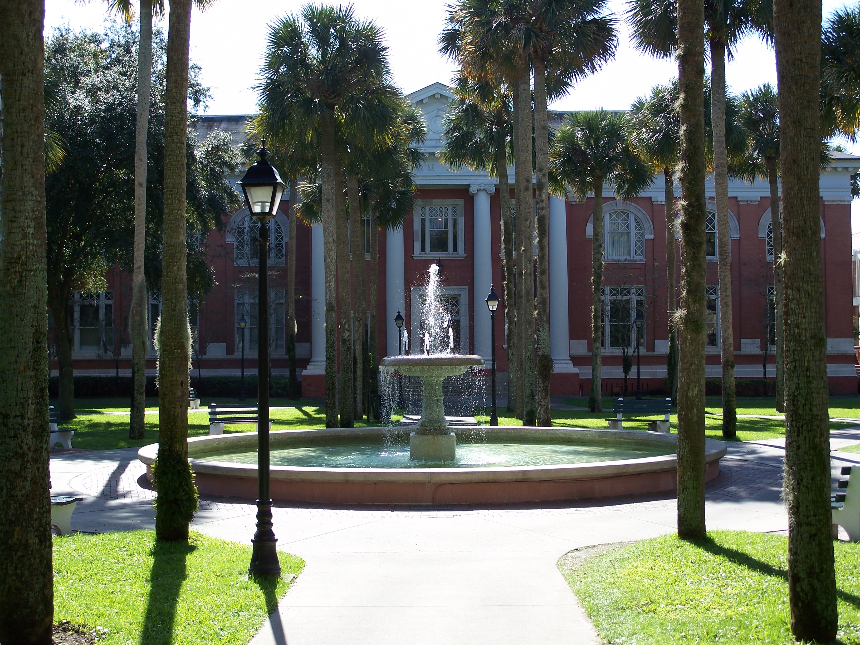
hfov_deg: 37.5
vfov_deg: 28.6
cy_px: 322
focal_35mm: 51
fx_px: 1267
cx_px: 430
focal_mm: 10.7
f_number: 3.2
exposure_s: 1/320
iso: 64
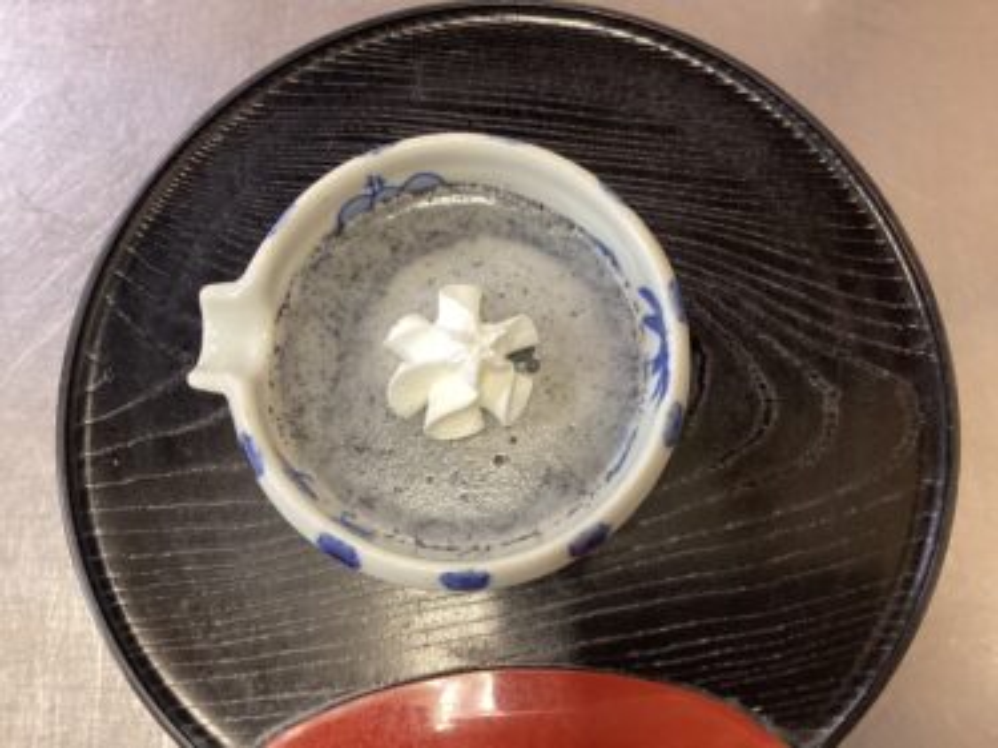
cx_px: 499
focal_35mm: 31
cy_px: 374
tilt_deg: -77.6
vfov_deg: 45.4
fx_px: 893
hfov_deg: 58.4
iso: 250
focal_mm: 3.3
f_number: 2.4
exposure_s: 1/50
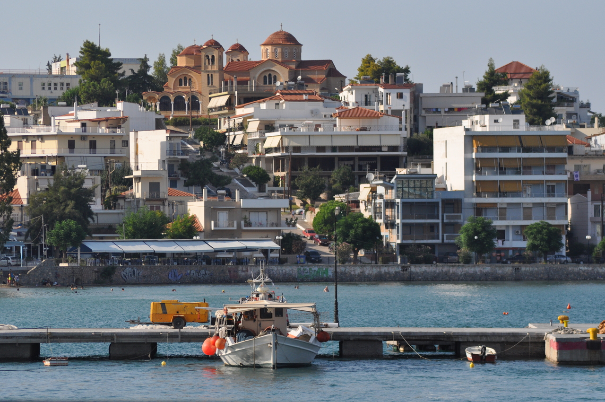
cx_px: 302
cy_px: 201
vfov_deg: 6.1
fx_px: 3776
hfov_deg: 9.2
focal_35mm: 225
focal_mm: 150
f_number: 5.6
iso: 400
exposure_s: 1/2000
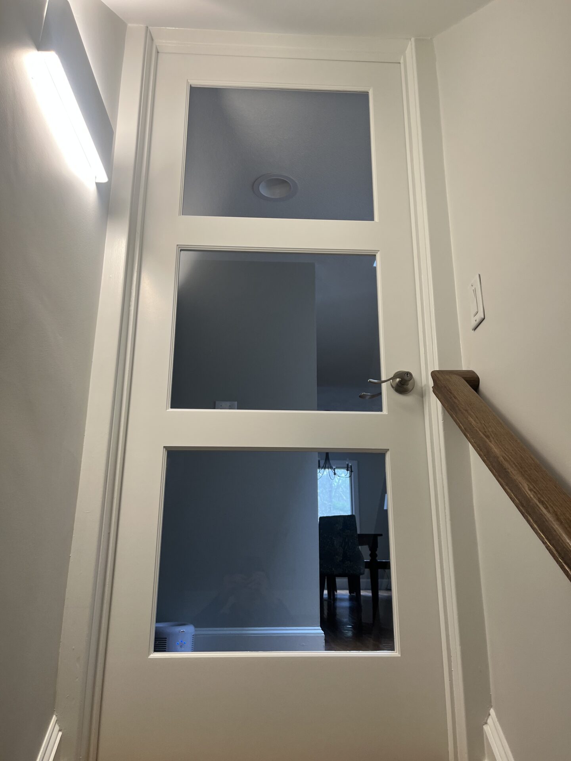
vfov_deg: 67.3
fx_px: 572
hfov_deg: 53.1
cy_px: 380
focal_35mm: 26
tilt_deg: +16.6
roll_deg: +0.3
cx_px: 286
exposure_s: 1/120
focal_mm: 5.1
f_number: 1.6
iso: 80
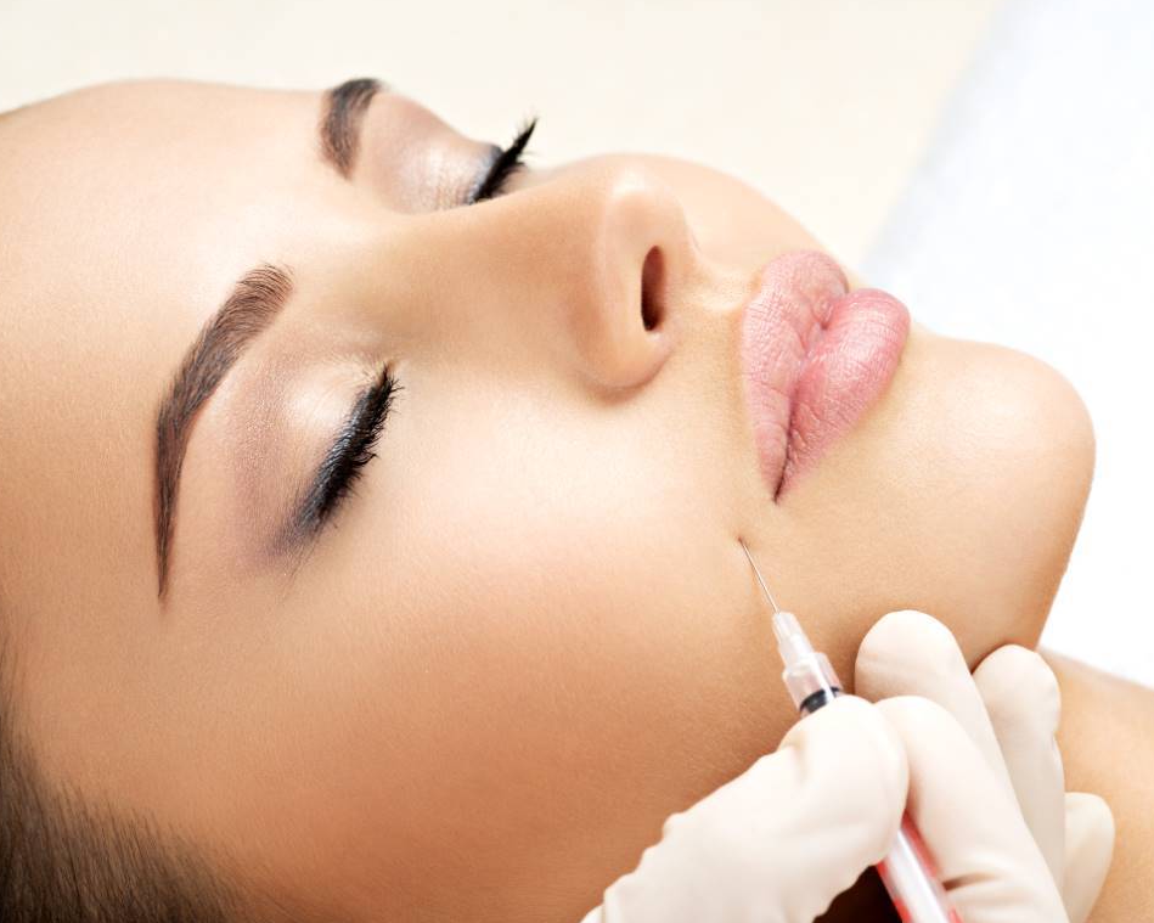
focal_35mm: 99
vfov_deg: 15.5
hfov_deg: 19.4
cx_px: 606
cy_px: 458
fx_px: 3381
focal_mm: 120
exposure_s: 1/125
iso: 250
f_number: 13
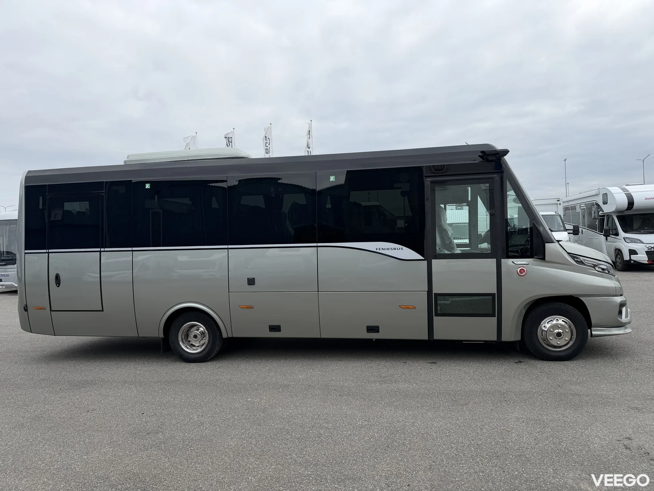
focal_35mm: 24
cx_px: 327
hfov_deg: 71.6
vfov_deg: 56.8
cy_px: 246
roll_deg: +3.2
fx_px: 453
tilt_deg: -0.6
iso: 80
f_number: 1.78
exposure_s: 1/1361
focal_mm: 6.76
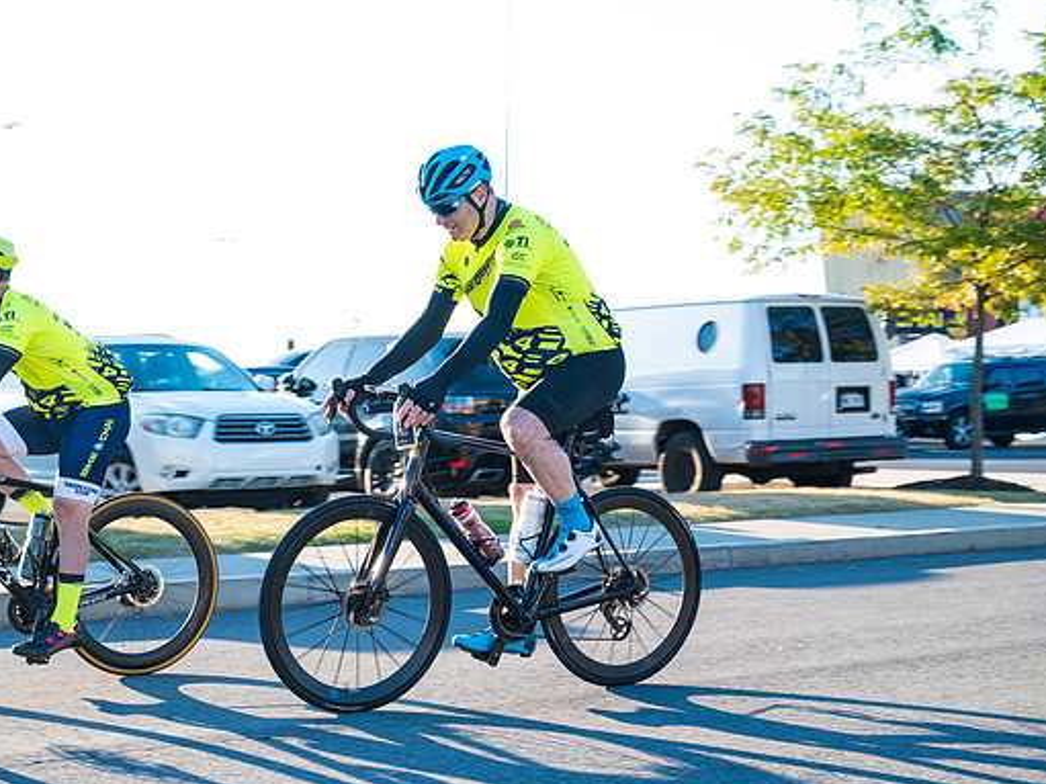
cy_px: 393
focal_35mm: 60
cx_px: 508
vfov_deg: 24.4
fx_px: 1813
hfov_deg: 32.2
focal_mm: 55
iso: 400
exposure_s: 1/250
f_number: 5.6
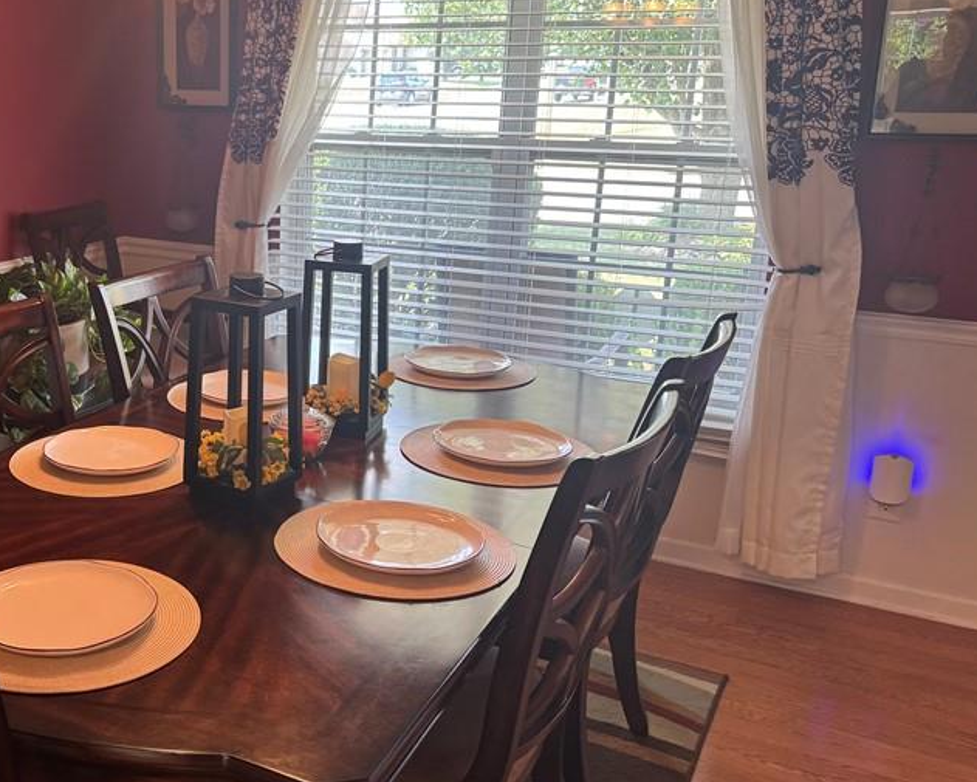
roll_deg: -0.7
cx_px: 206
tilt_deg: -17.5
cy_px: 364
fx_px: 1099
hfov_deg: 45.7
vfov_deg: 39.1
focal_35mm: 38
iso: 160
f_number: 1.78
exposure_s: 1/120
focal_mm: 6.76
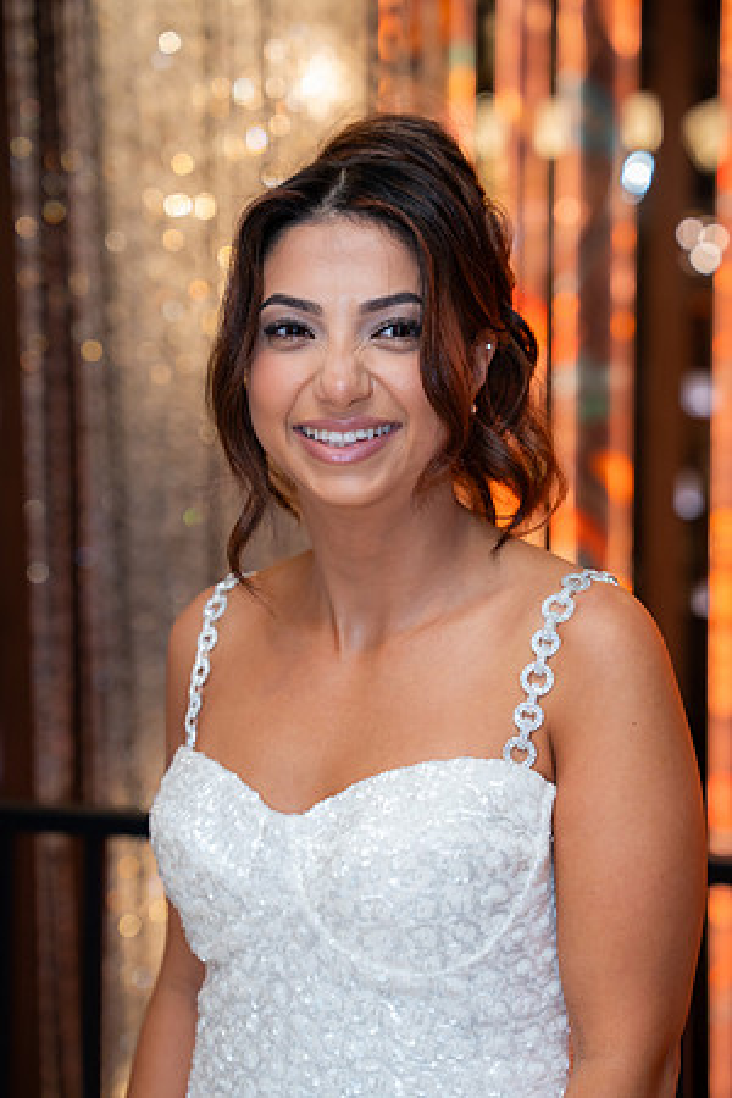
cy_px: 549
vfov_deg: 28.8
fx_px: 2135
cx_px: 366
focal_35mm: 70
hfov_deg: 19.5
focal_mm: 70
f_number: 3.5
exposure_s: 1/200
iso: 1250
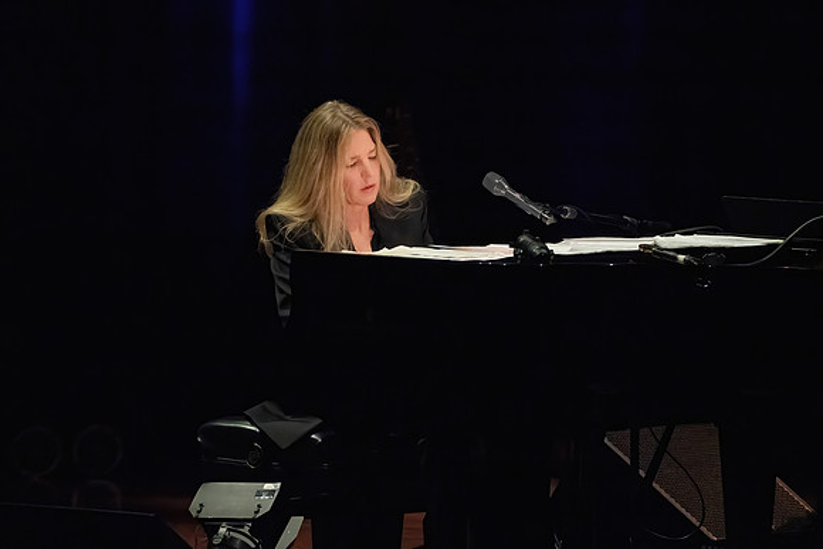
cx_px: 407
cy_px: 258
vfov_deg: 3.0
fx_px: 10368
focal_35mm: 453
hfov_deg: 4.5
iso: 20000
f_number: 8
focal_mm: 400
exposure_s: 1/320
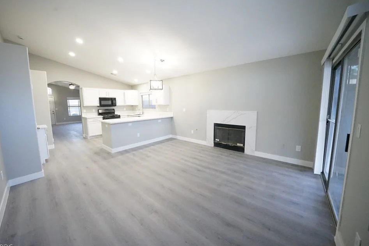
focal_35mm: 13
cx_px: 175
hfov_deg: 108.2
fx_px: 133
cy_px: 120
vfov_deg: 85.4
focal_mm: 12
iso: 12800
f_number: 8
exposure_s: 1/125
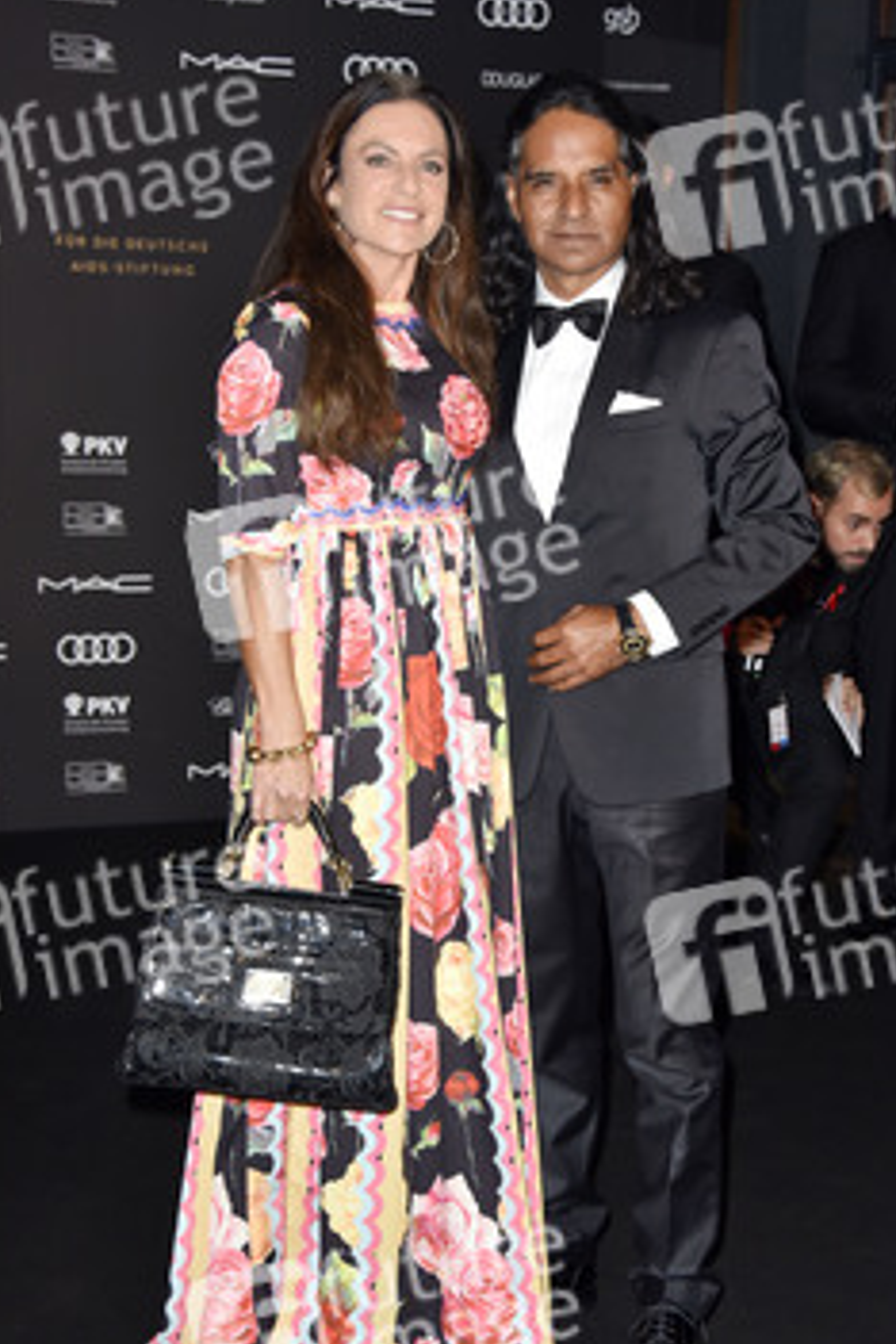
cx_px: 494
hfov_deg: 16.6
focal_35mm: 82
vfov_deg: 24.8
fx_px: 3061
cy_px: 743
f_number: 6.3
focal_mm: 72
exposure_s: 1/200
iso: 1250
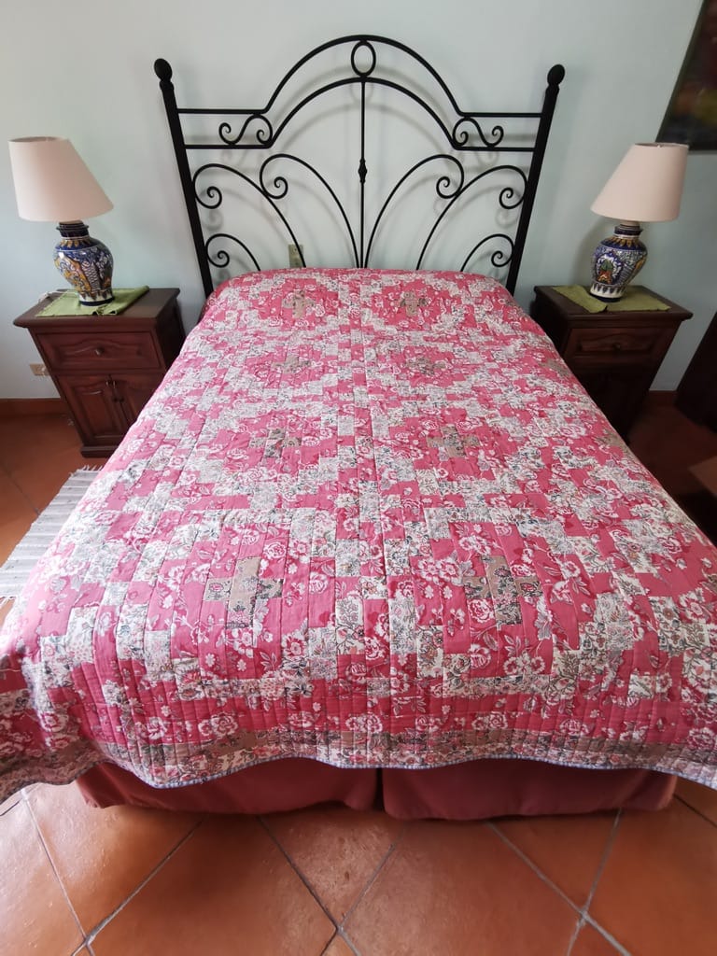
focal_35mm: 16
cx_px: 358
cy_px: 478
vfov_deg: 94.5
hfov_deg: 78.1
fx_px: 442
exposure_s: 1/20
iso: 500
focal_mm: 2.35
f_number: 2.2
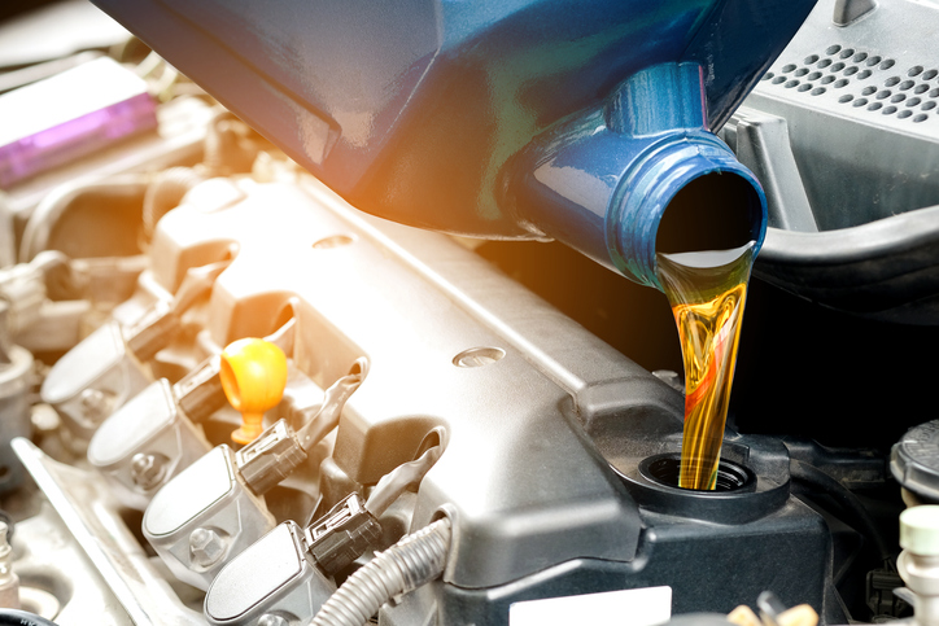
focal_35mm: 90
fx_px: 2348
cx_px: 470
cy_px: 313
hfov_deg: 22.6
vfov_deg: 15.2
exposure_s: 1/80
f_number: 4.5
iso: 250
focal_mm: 60
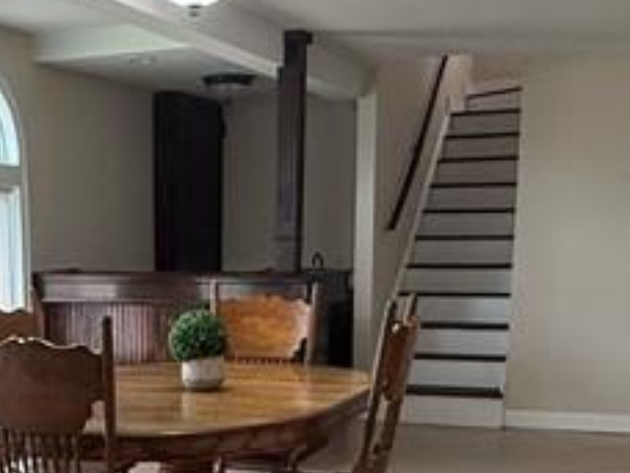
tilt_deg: -12.9
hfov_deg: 30.2
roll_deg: +0.9
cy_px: 492
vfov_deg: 22.3
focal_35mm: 63
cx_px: 152
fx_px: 1147
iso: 250
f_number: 2.2
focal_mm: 2.22
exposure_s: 1/99
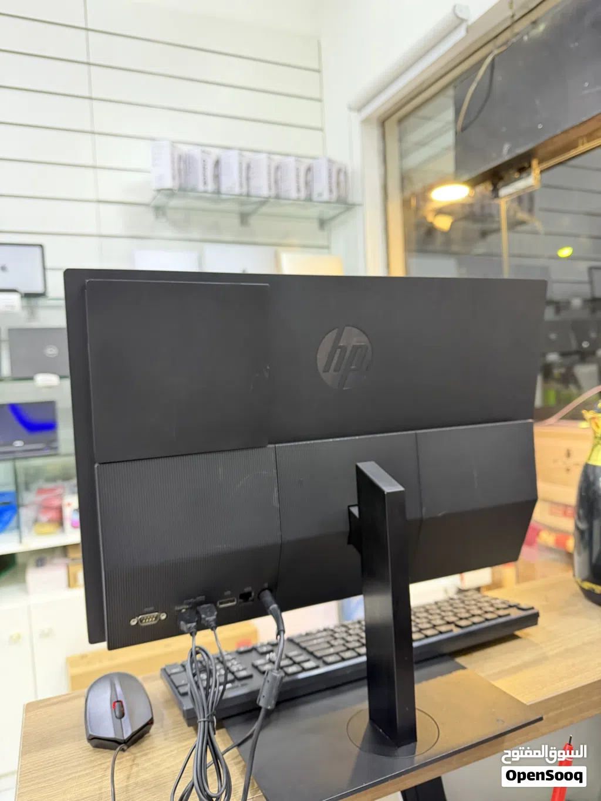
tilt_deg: -2.7
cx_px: 300
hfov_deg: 56.8
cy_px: 400
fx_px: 555
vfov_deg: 71.6
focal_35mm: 24
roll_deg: +3.5
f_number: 1.78
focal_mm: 6.76
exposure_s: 1/50
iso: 800
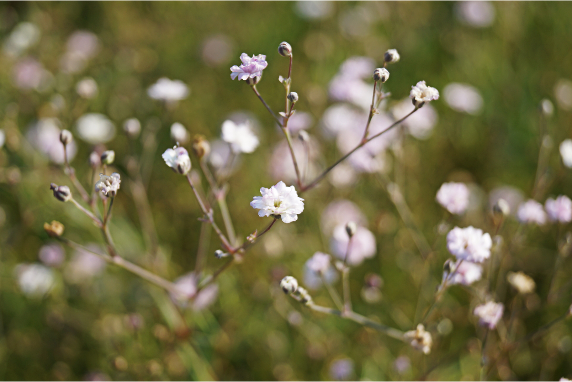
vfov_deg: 16.6
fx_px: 1311
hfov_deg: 24.6
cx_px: 286
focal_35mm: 82
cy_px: 191
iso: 100
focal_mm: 55
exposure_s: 1/250
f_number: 6.3
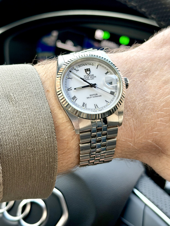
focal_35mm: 48
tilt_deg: -26.2
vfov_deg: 39.7
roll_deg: +0.5
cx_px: 85
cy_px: 113
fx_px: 314
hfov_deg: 30.3
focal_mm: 6.76
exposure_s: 1/60
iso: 160
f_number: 1.78
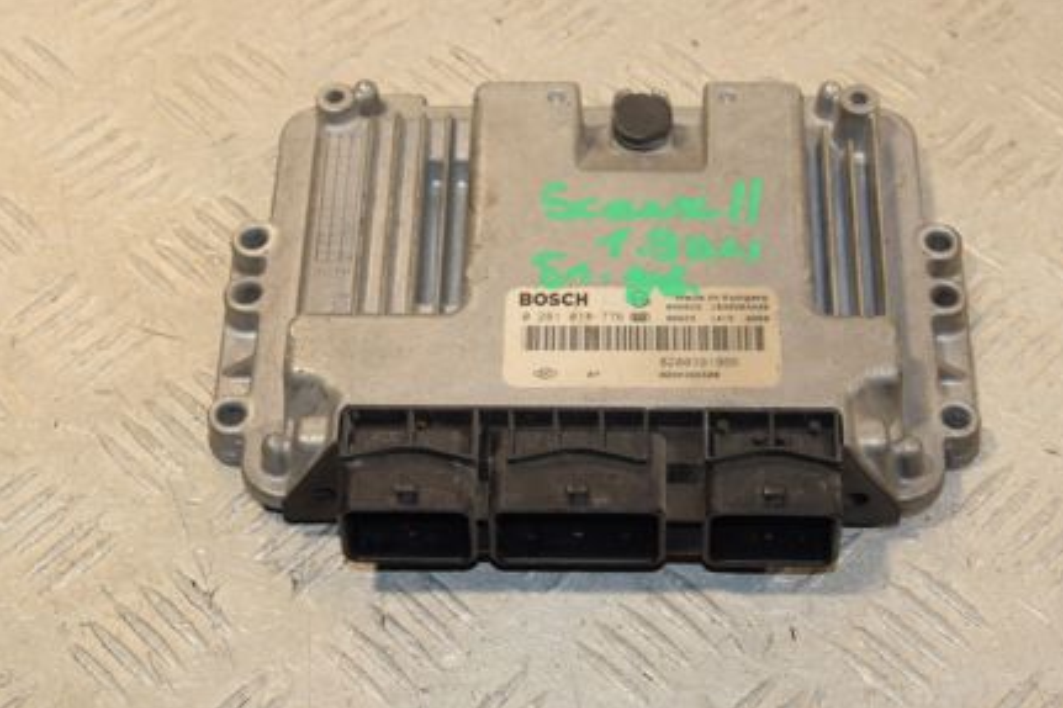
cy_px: 269
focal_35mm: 89
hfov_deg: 22.9
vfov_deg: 15.3
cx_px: 587
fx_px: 2627
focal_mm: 40
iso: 800
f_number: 9
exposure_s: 1/200
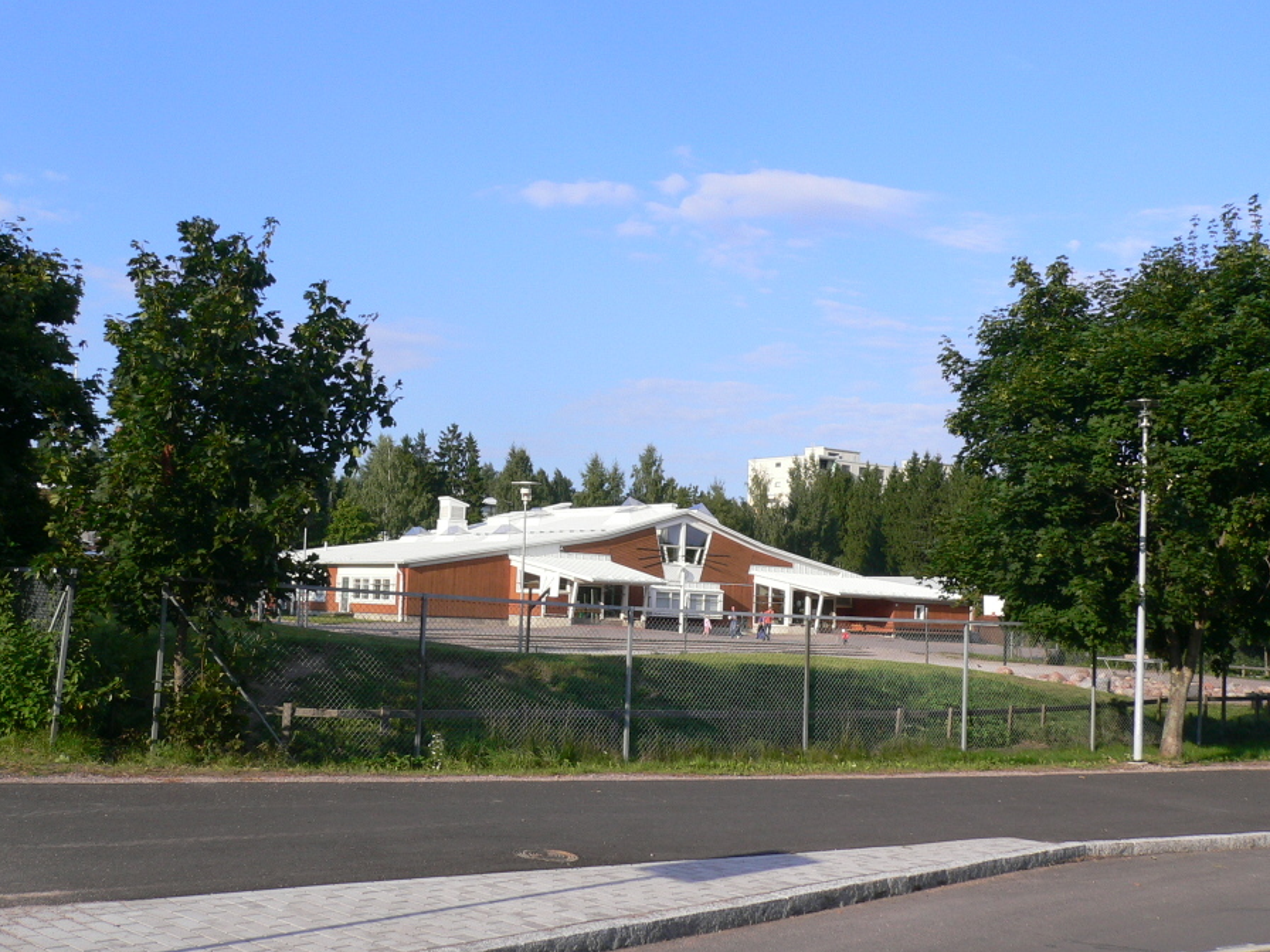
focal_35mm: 40
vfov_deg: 36.0
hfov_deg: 46.8
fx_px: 1468
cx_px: 624
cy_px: 473
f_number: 5.6
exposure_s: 1/250
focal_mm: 5.8
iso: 80
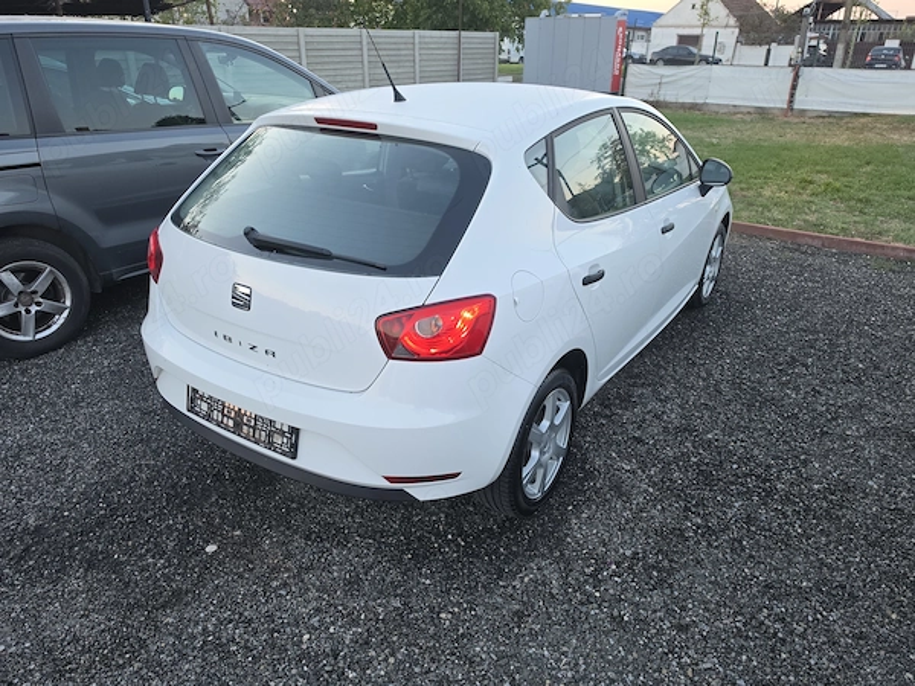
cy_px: 343
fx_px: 608
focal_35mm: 23
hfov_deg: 73.9
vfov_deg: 58.9
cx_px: 458
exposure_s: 1/100
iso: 100
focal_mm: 6.5
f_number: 1.4
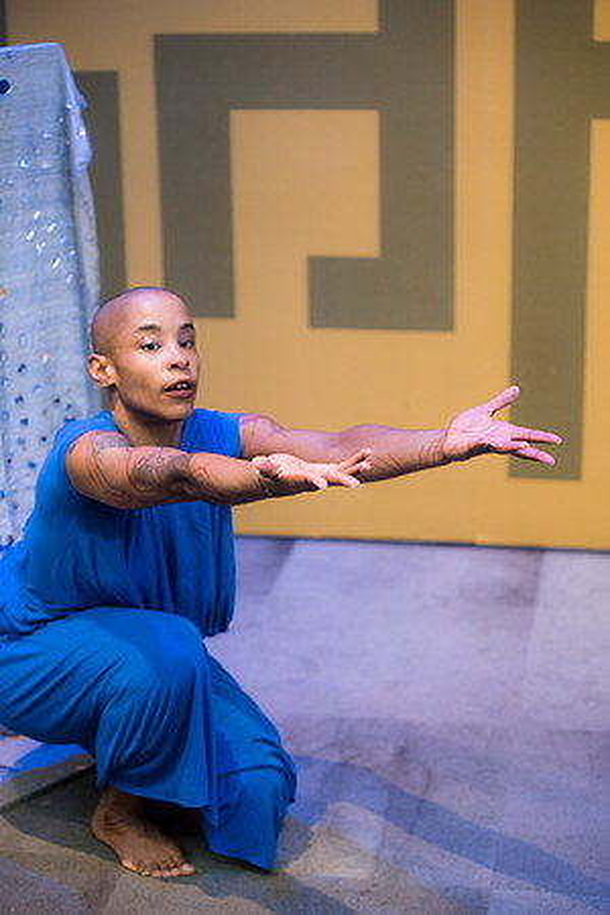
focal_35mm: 70
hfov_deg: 19.5
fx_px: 1779
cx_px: 305
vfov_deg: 28.8
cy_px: 458
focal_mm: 70
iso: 1600
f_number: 2.8
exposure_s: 1/125
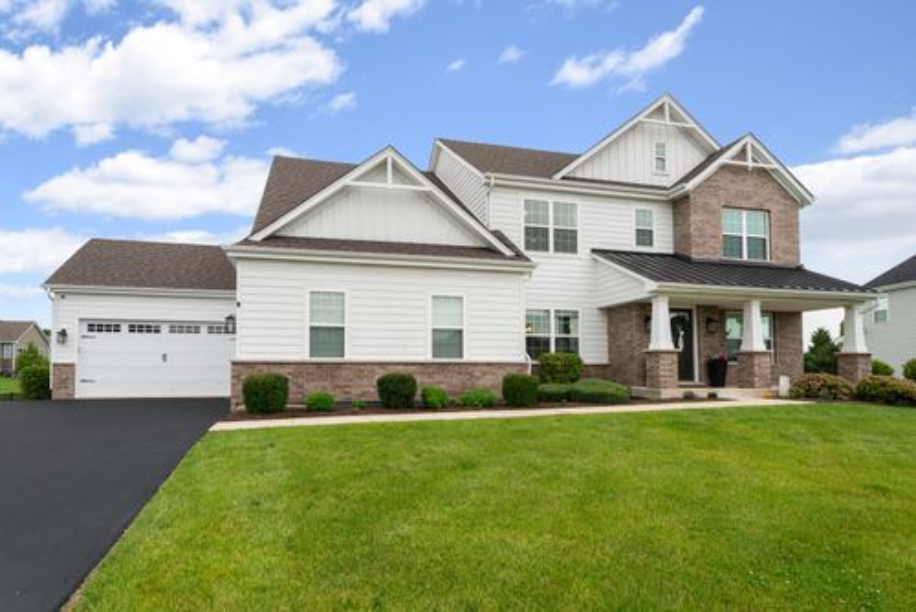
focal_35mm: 18
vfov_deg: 67.5
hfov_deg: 90.0
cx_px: 458
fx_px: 458
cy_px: 306
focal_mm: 18
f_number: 11
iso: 100
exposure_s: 1/40
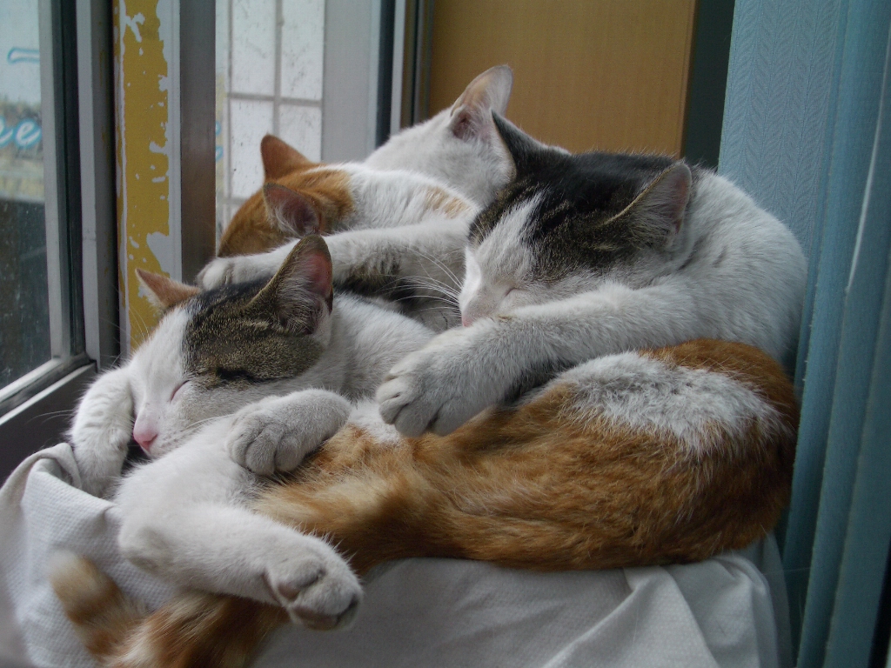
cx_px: 446
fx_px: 1261
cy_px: 334
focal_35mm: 49
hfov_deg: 38.9
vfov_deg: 29.7
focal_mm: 8.2
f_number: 3.1
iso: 50
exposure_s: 1/80
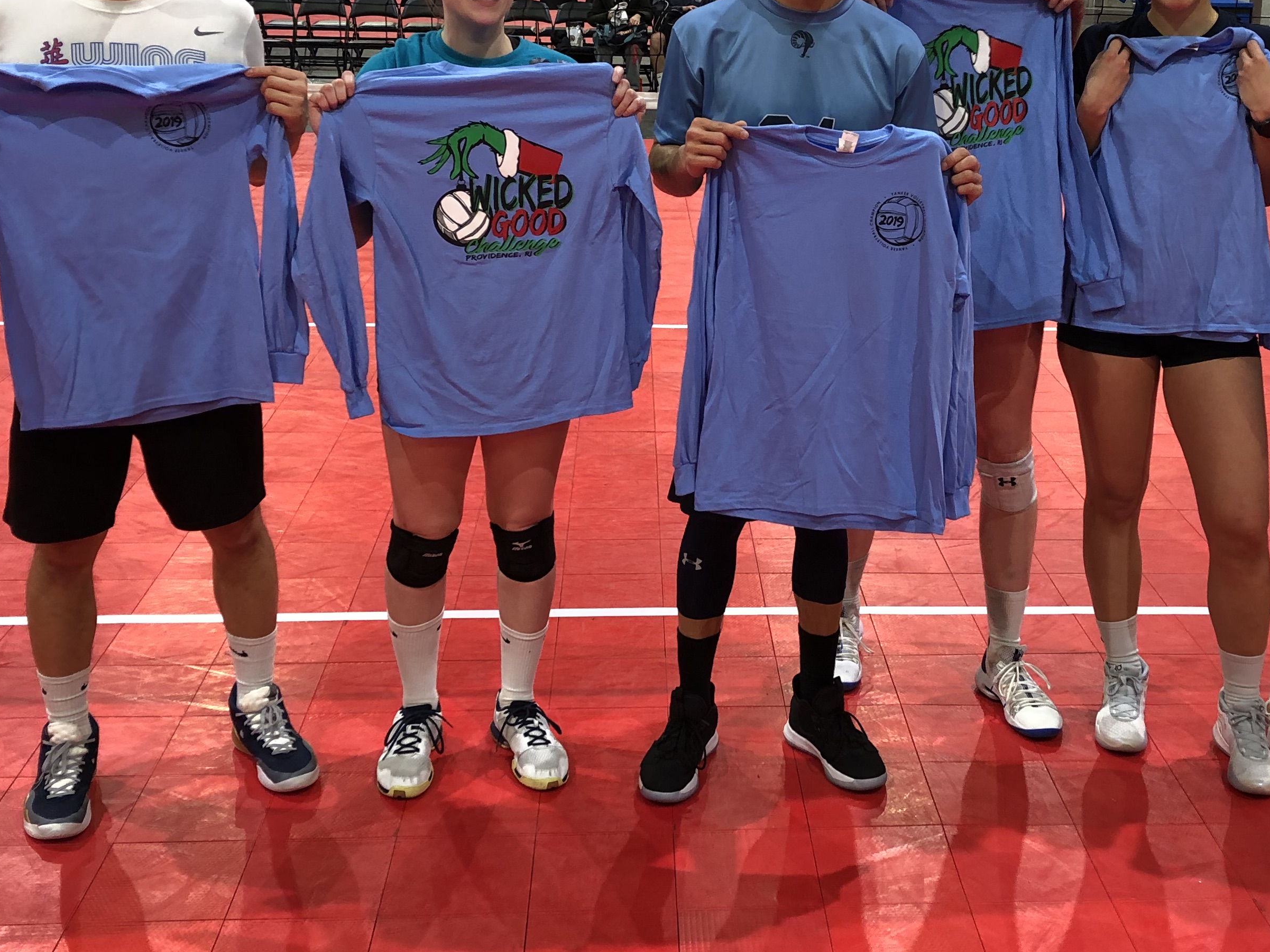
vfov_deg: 30.6
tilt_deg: -11.0
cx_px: 780
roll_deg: -0.6
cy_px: 315
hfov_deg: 40.2
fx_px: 1725
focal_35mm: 47
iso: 40
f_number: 1.8
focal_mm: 3.99
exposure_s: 1/20
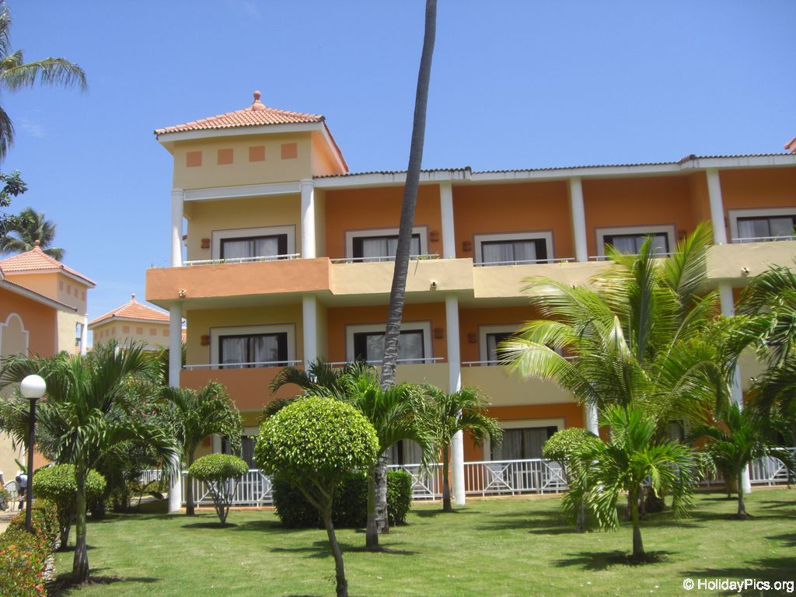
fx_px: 874
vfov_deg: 37.7
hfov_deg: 49.0
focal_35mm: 38
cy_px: 298
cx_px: 398
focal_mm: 6.2
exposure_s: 1/1000
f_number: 2.7
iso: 64
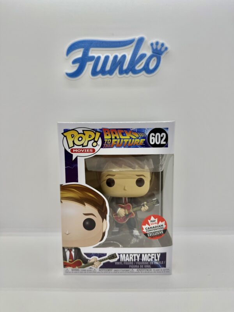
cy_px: 156
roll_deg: +1.0
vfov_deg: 71.6
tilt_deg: -5.3
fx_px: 216
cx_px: 117
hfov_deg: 56.8
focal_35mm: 24
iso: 64
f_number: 1.78
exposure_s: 1/268
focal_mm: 6.76
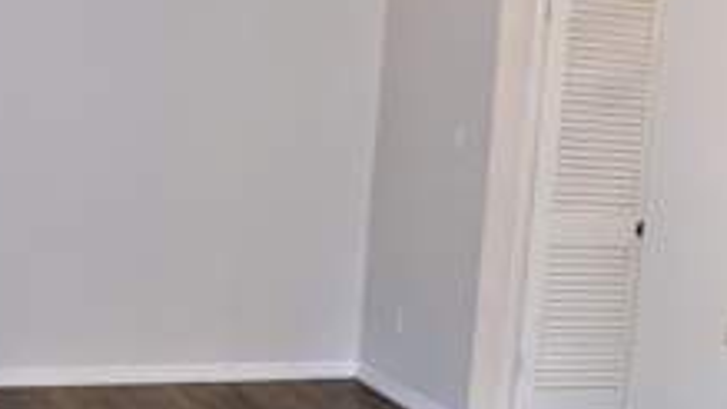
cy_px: 118
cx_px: 322
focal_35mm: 86
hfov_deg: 24.7
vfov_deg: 14.0
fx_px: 1660
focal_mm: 25
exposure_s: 1/125
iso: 800
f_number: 5.6
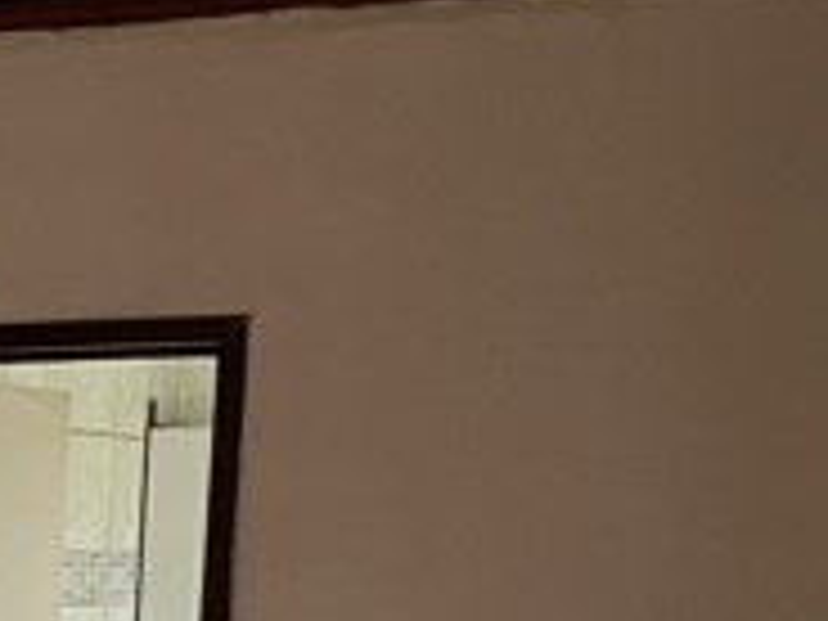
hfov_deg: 16.0
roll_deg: -0.7
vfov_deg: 12.1
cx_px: -418
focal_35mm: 113
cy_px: 1116
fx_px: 2703
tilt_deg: -11.8
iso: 125
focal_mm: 5.1
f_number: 1.6
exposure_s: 1/94
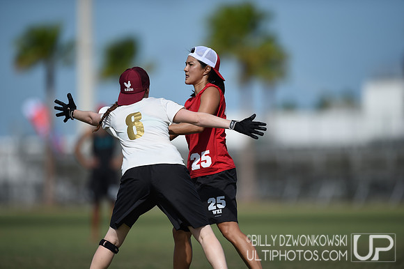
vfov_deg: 3.4
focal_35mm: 400
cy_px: 134
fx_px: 4486
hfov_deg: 5.2
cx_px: 202
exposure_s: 1/8000
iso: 200
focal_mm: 400
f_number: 2.8
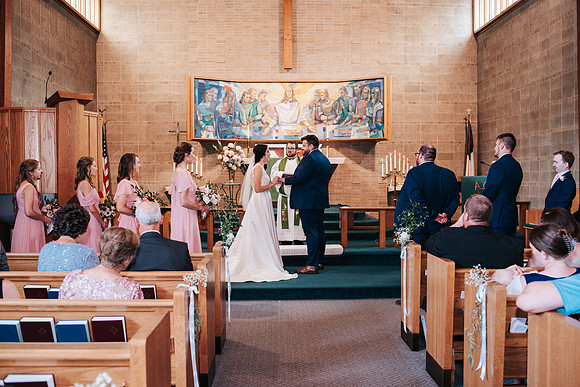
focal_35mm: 35
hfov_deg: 54.2
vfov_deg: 37.7
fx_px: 566
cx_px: 290
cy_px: 194
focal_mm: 35
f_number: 3.2
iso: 800
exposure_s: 1/125
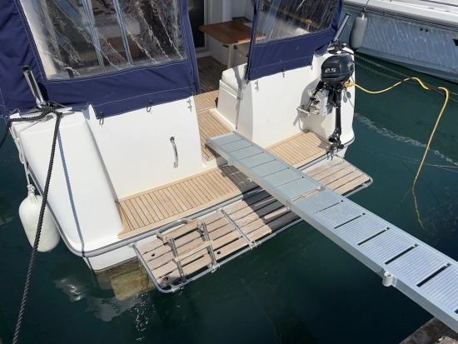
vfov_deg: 56.9
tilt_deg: -40.0
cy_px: 172
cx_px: 229
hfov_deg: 71.6
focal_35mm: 24
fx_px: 318
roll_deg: -2.2
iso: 80
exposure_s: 1/13699
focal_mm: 6.86
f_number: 1.78
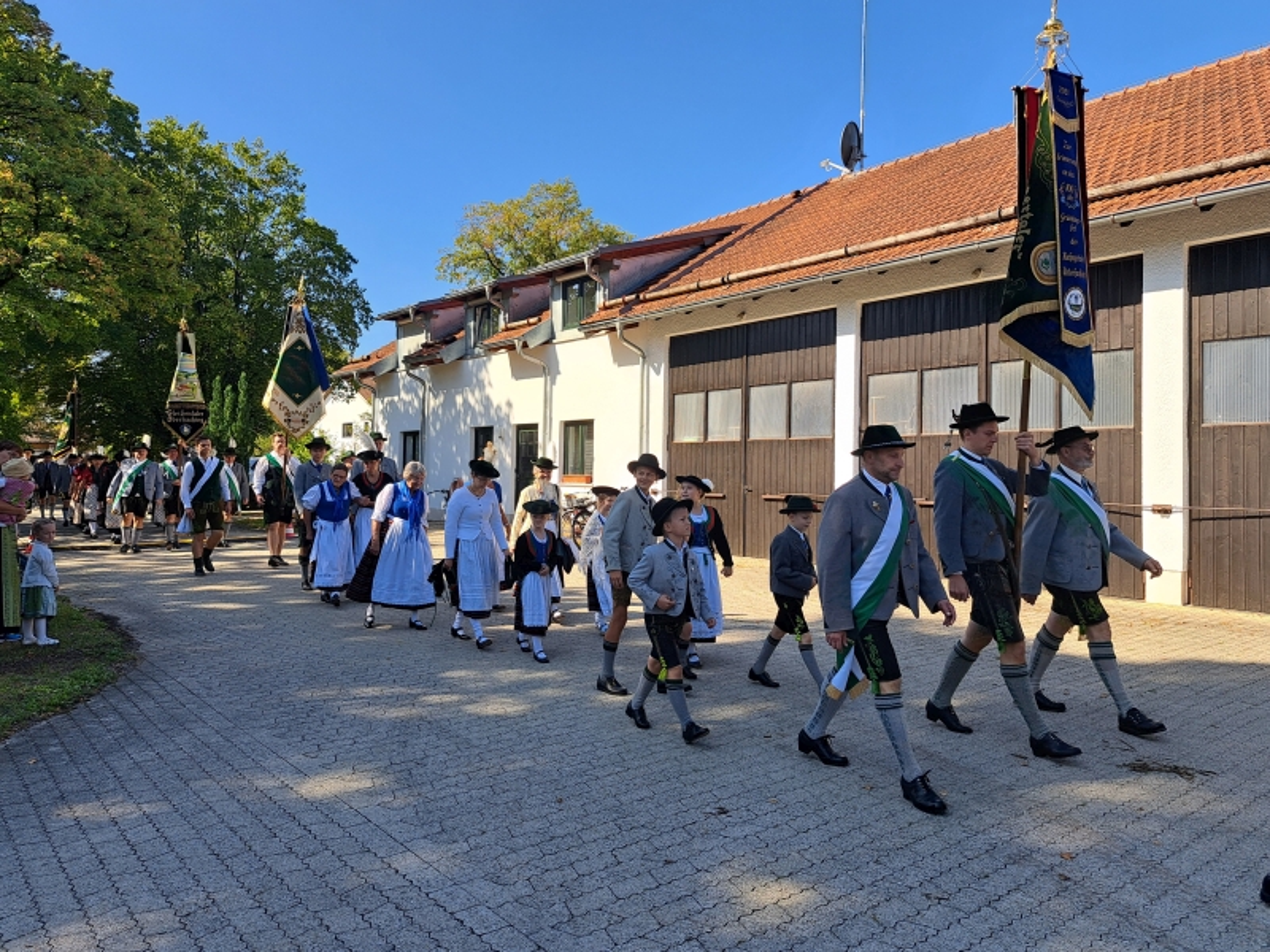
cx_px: 635
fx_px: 881
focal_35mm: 24
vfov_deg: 56.8
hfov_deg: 71.6
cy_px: 476
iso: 50
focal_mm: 5.23
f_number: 1.8
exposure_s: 1/580
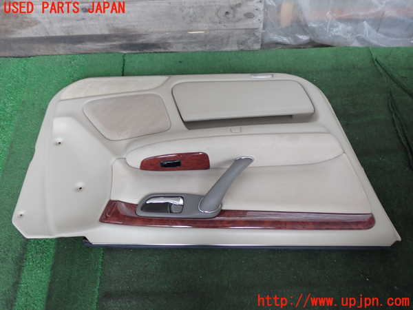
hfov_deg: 56.8
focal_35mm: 32
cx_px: 206
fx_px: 382
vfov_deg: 44.2
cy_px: 155
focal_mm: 5.79
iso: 200
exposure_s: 1/40
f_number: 2.4
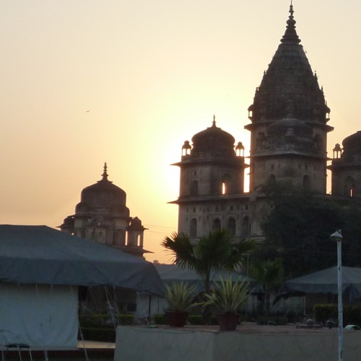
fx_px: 1227
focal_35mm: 104
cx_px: 281
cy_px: 95
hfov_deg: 16.6
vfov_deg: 16.7
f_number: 4.1
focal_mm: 7.3
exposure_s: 1/640
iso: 160
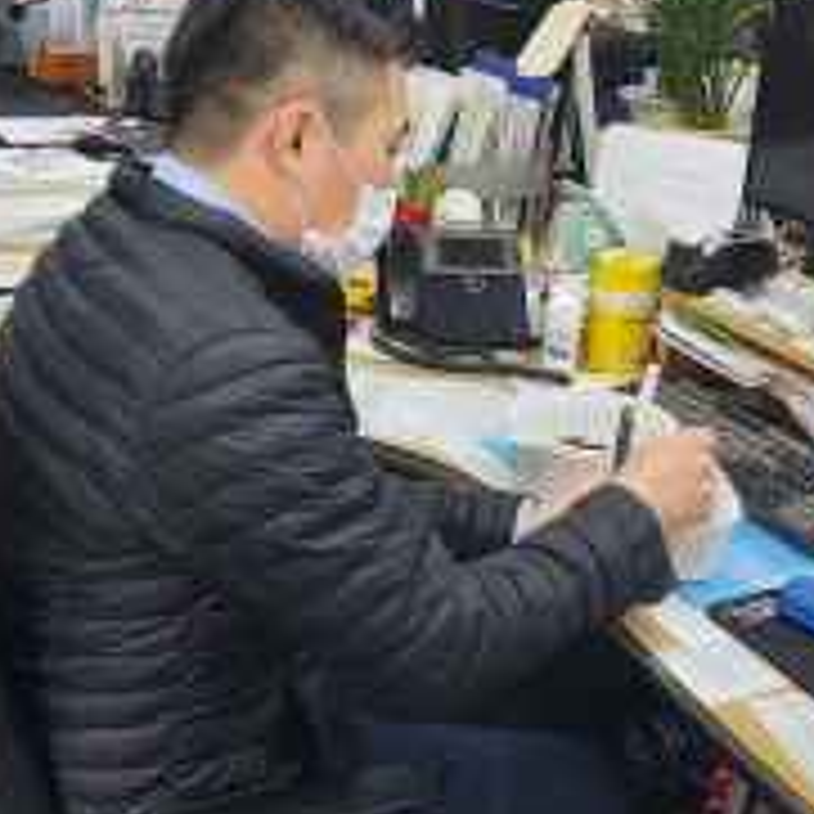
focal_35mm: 55
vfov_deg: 30.8
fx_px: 1463
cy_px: 259
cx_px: 522
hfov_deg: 30.9
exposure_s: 1/60
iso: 200
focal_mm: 4.58
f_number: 2
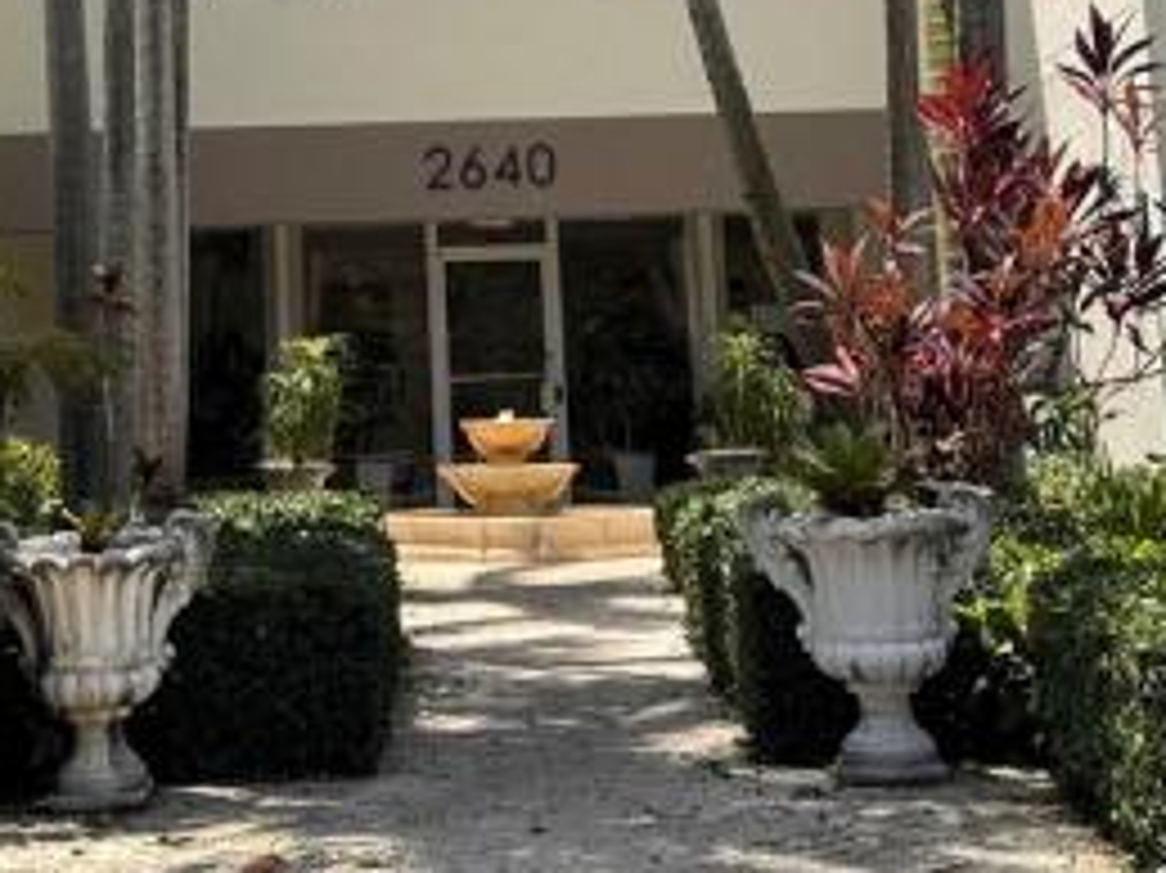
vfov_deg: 15.9
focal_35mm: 89
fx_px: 2996
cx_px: 270
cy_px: -171
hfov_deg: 21.8
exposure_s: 1/2710
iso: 80
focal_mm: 6.76
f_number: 1.78
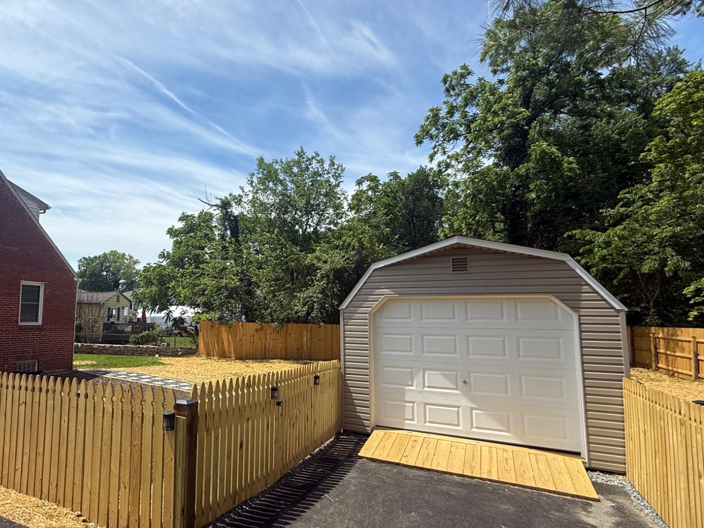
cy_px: 277
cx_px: 240
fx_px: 427
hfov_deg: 76.7
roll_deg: -1.1
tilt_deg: +5.1
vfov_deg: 63.4
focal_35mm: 21
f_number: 2.2
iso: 50
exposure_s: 1/2320
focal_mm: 2.22
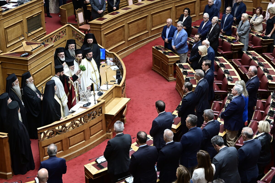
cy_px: 92
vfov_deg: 19.4
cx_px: 138
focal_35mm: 70
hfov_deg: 28.9
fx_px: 534
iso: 800
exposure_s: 1/250
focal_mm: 70
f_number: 4.5
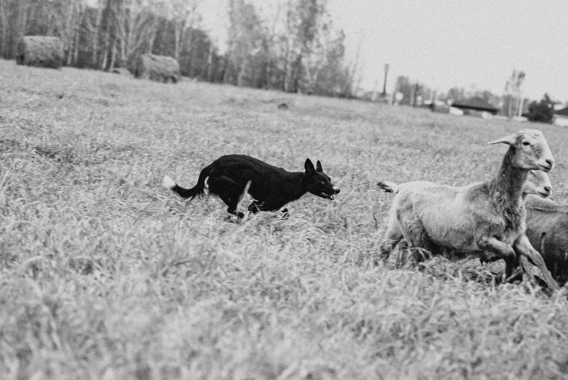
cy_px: 189
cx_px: 251
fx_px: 2455
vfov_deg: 8.9
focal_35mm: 155
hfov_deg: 13.2
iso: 800
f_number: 4
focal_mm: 85
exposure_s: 1/640
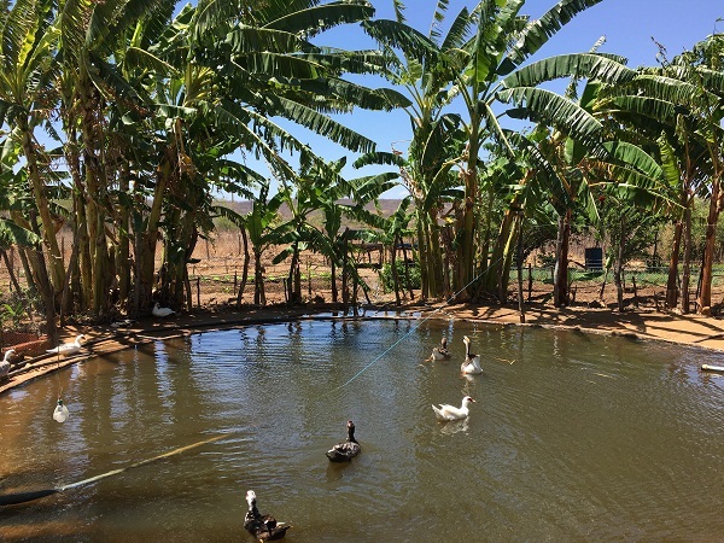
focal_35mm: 29
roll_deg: +1.8
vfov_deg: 48.2
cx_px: 362
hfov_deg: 61.7
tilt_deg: -3.8
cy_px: 272
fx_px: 607
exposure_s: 1/962
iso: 25
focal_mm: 4.15
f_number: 2.2
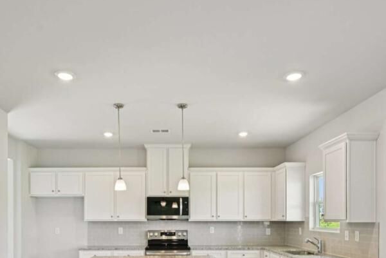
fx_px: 300
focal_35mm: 28
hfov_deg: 65.3
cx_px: 170
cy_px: 223
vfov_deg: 43.2
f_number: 8
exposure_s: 1/15
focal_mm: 14
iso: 125
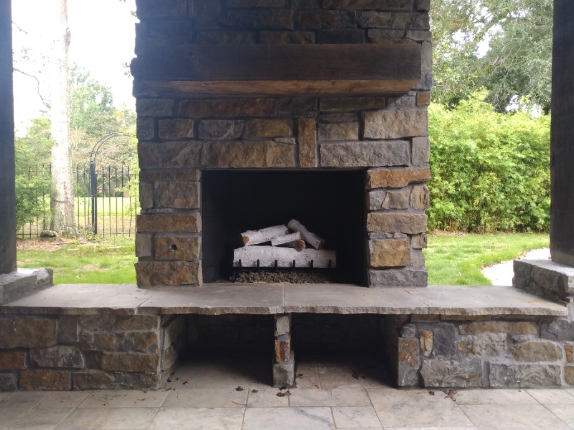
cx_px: 287
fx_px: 332
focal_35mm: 20
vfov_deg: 66.0
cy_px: 215
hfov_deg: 81.7
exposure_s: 1/40
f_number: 2
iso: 150
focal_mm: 3.54
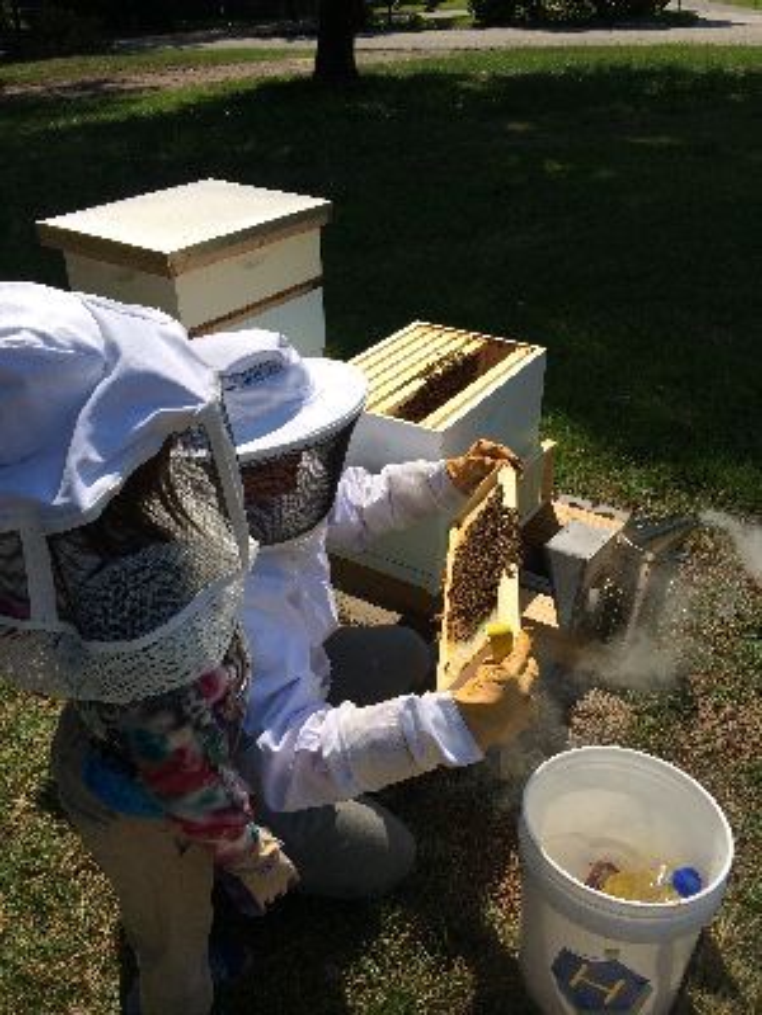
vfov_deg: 60.0
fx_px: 881
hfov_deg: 46.8
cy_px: 508
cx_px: 381
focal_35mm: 30
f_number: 2.2
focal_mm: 4.12
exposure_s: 1/2933
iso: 40
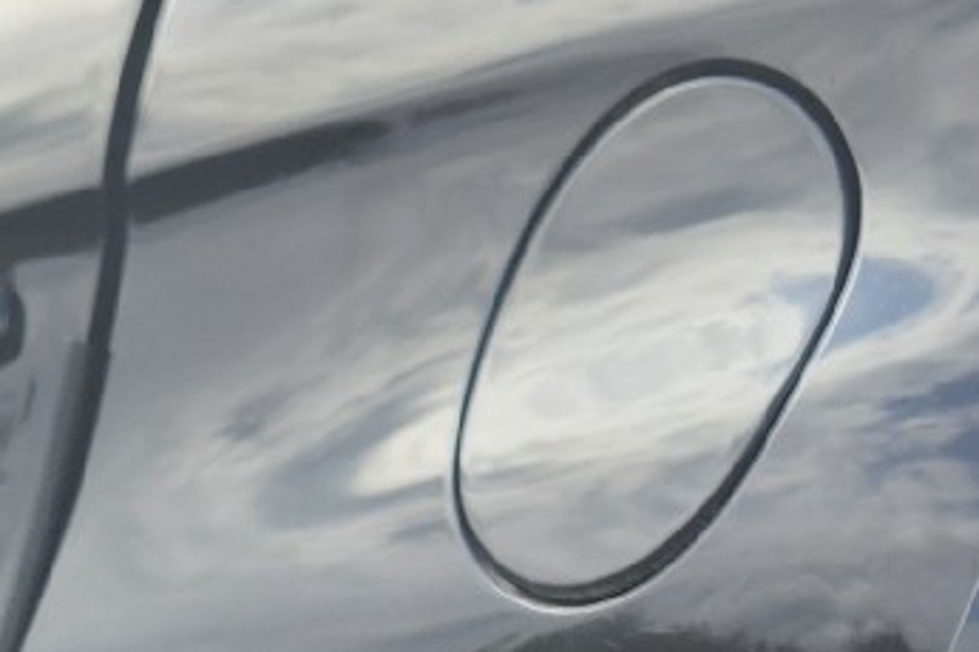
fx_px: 3617
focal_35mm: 133
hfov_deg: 14.8
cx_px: 1243
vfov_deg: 9.6
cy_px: 1347
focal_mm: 5.4
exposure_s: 1/500
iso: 20
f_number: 1.8
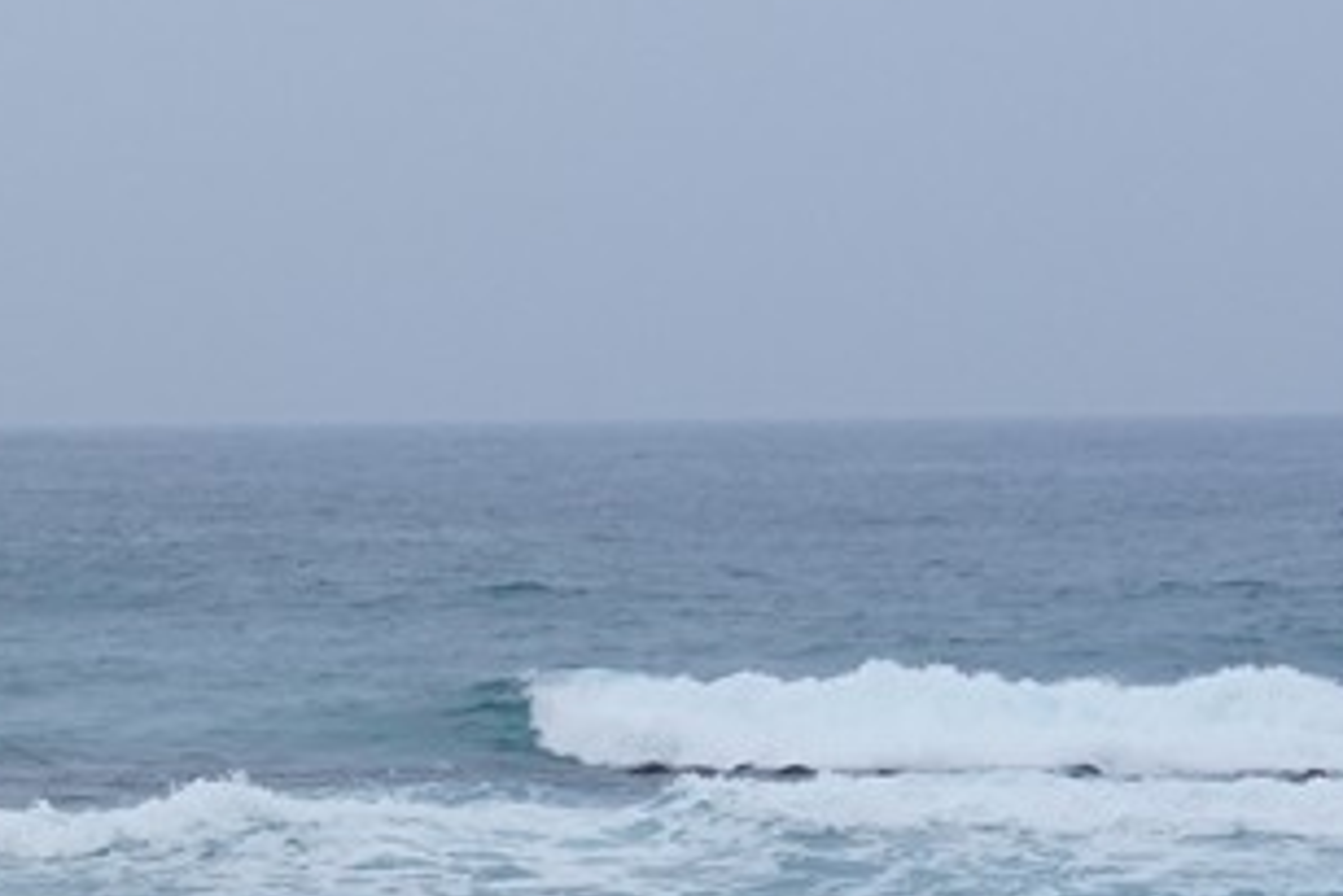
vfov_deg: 6.7
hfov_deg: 9.7
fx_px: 7539
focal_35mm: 202
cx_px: -1081
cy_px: 1447
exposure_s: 1/100
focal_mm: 31
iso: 800
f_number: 18
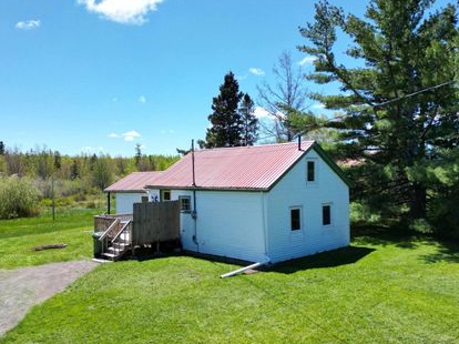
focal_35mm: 29
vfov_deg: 48.2
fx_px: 384
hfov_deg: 61.6
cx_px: 215
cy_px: 177
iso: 120
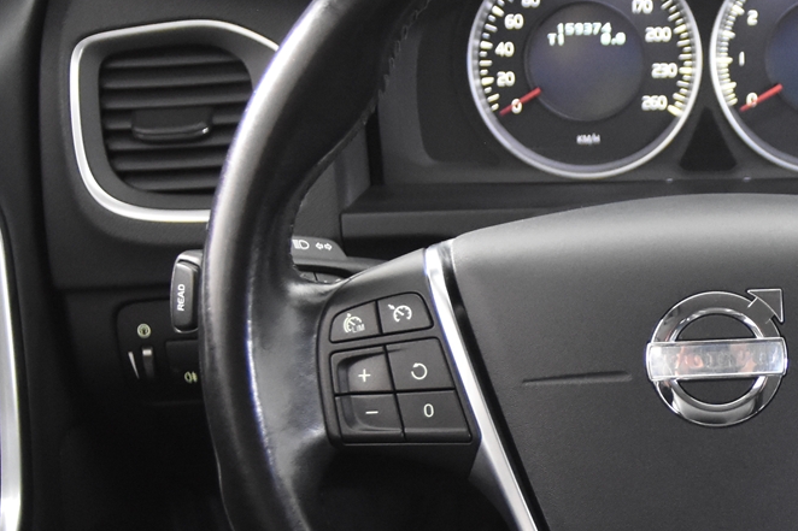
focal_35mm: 87
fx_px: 1928
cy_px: 394
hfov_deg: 22.6
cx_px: 779
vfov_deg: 15.6
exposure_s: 1/30
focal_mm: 20
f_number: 2.8
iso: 2800
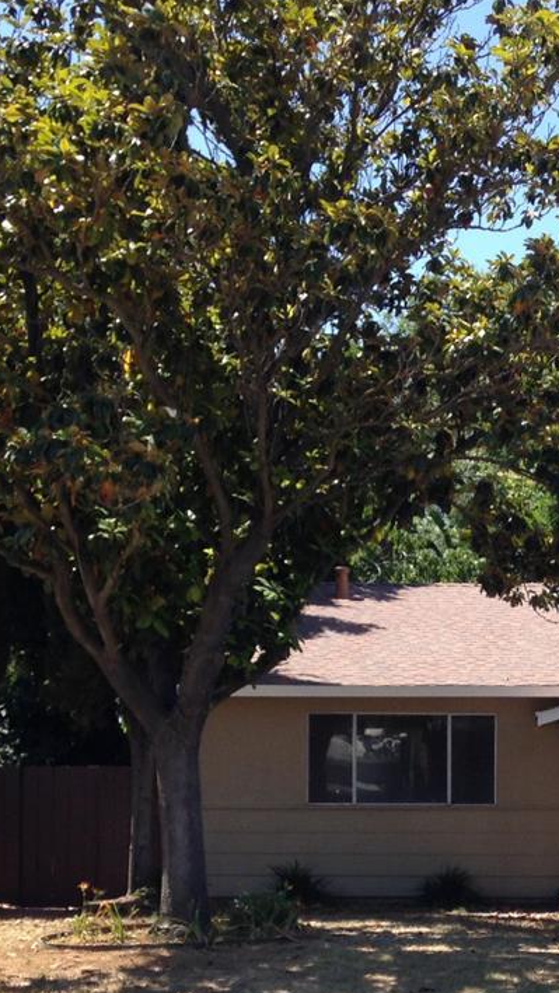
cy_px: 734
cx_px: 608
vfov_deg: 27.5
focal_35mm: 76
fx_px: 2002
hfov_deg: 15.5
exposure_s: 1/602
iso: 50
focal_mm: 4.12
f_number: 2.4
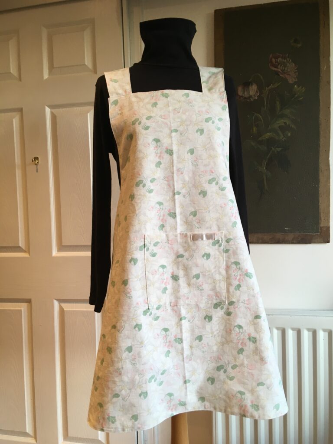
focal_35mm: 29
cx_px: 166
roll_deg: +3.1
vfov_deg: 61.7
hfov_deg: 48.2
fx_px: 372
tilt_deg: -2.8
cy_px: 222
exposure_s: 1/33
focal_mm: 4.15
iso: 80
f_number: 2.2
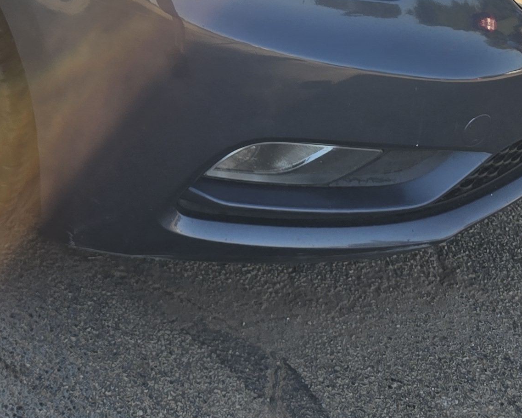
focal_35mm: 79
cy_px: -129
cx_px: -105
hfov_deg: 22.3
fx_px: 1220
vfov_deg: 18.1
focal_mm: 6.3
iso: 12
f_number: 1.7
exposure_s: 1/347
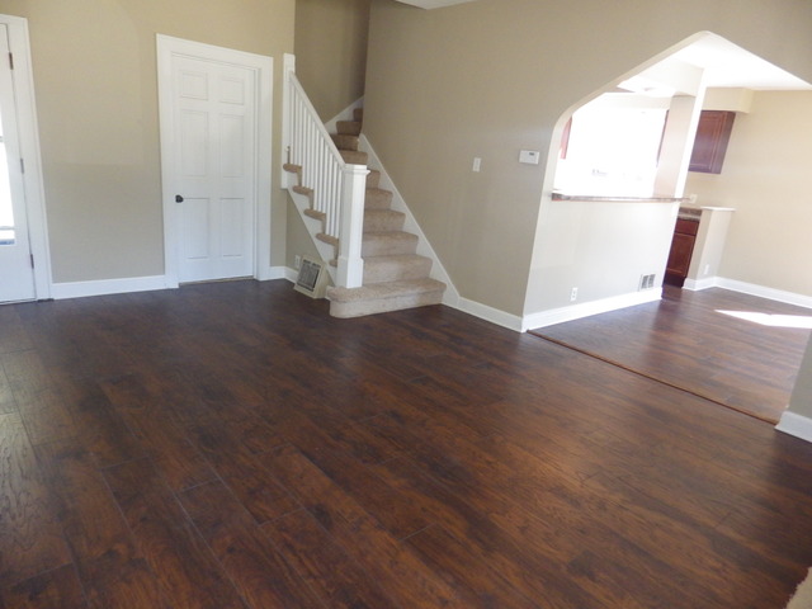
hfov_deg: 76.4
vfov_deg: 61.1
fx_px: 516
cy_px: 304
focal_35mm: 22
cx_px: 406
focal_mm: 4
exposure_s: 1/45
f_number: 3.1
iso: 250
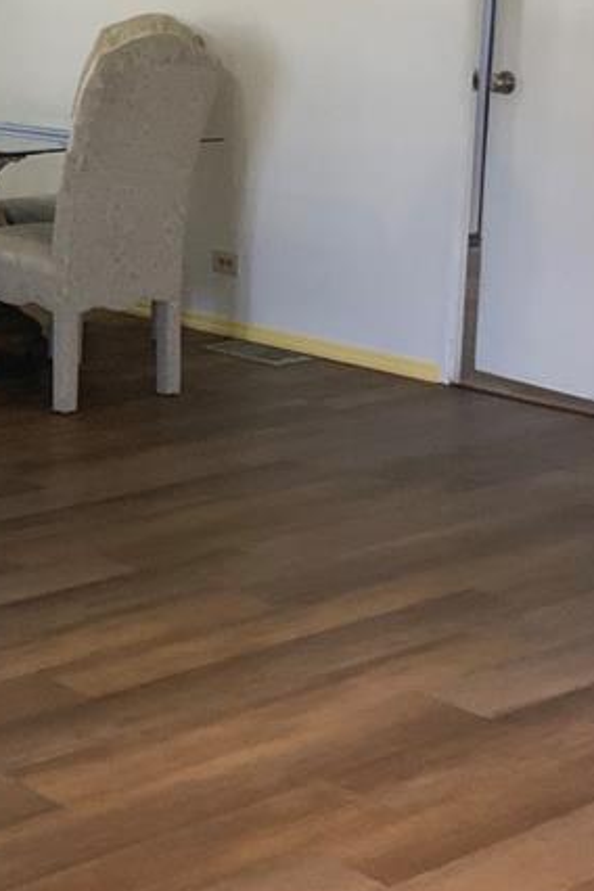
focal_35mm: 85
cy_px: 305
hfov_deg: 15.7
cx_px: -23
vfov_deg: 23.8
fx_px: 2104
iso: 125
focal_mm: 3
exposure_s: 1/60
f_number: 1.8
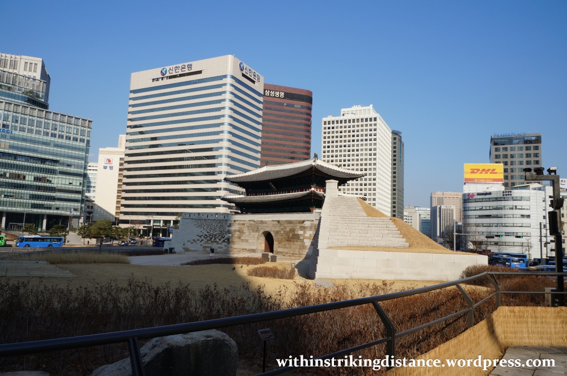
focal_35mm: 27
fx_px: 425
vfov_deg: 47.8
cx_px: 284
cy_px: 188
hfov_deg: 67.4
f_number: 13
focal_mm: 18
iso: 200
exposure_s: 1/320
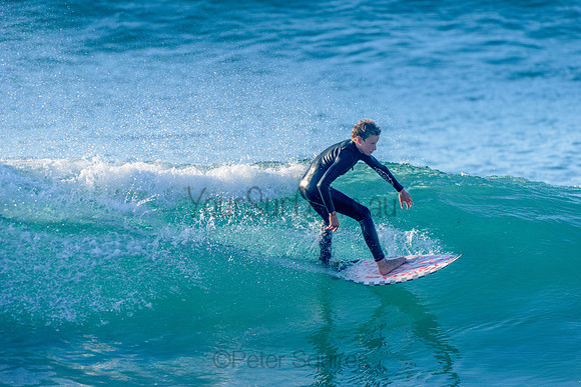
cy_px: 194
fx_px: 8071
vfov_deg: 2.8
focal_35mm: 500
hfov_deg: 4.1
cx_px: 290
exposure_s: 1/2000
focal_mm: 500
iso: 400
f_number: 5.6
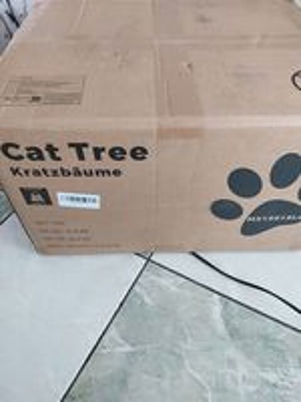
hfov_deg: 53.1
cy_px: 201
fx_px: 301
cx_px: 150
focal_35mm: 26
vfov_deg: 67.3
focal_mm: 4
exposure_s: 1/50
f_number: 1.8
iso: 250
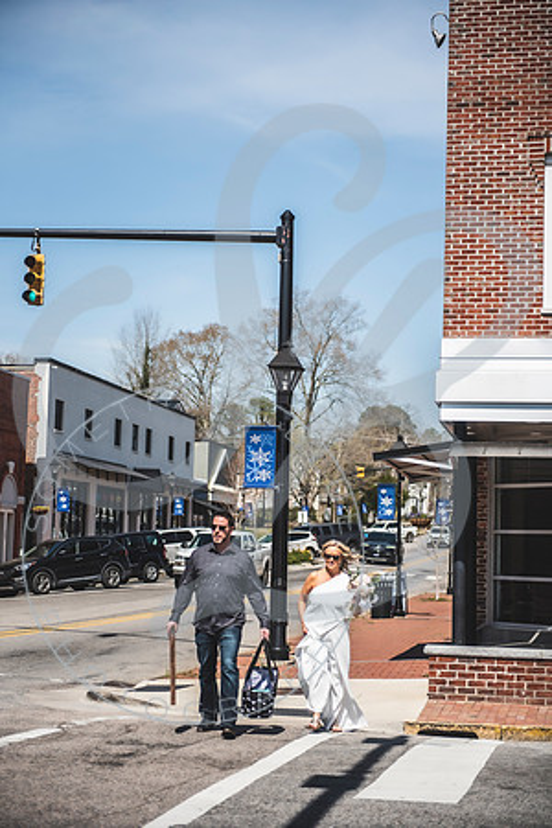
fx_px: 1610
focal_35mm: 70
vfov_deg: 28.8
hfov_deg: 19.5
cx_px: 276
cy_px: 414
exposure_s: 1/1600
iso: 100
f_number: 2.8
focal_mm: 70
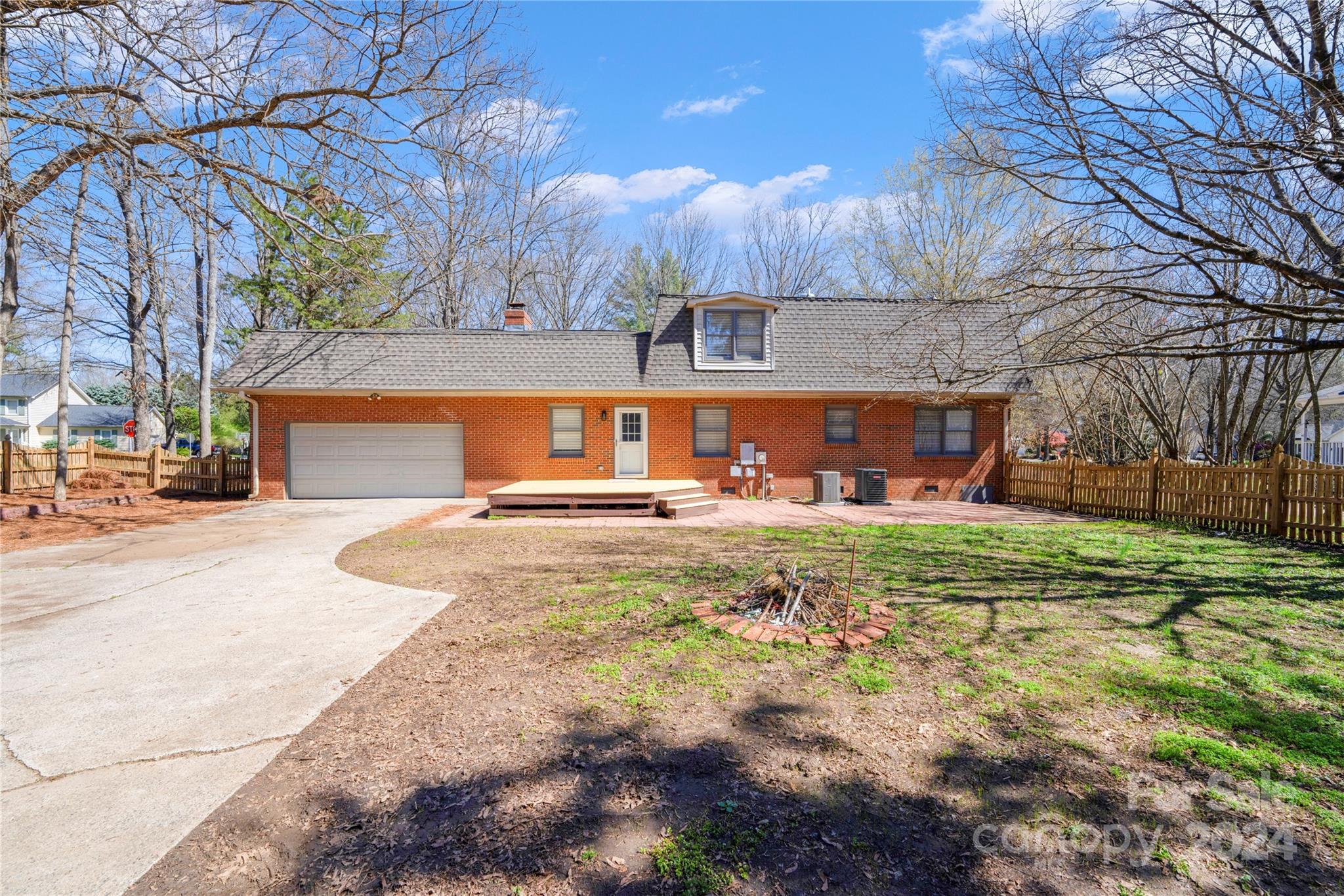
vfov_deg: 81.2
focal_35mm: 14
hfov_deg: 104.3
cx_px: 672
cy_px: 448
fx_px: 523
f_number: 9
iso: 100
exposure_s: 1/125
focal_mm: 14
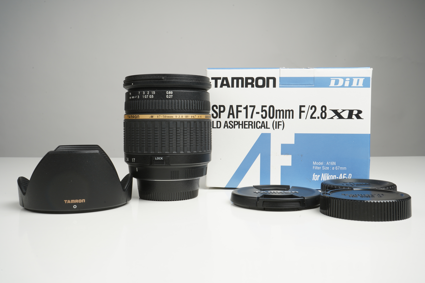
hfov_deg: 53.1
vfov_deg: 36.9
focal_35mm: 36
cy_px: 142
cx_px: 212
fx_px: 425
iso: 200
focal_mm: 36
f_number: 20
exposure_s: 1/160
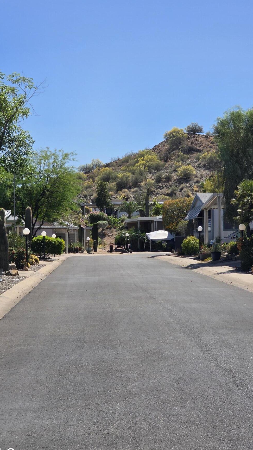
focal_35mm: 87
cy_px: 217
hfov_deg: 13.9
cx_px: 123
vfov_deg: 24.5
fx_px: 1038
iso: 50
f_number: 2.4
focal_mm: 7.9
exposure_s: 1/3381
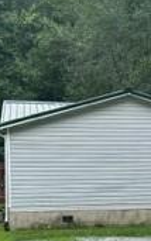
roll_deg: -1.2
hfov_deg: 13.5
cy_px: 196
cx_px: 174
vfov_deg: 21.6
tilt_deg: -3.9
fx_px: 625
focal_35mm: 95
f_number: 1.78
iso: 80
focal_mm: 6.86
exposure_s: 1/962
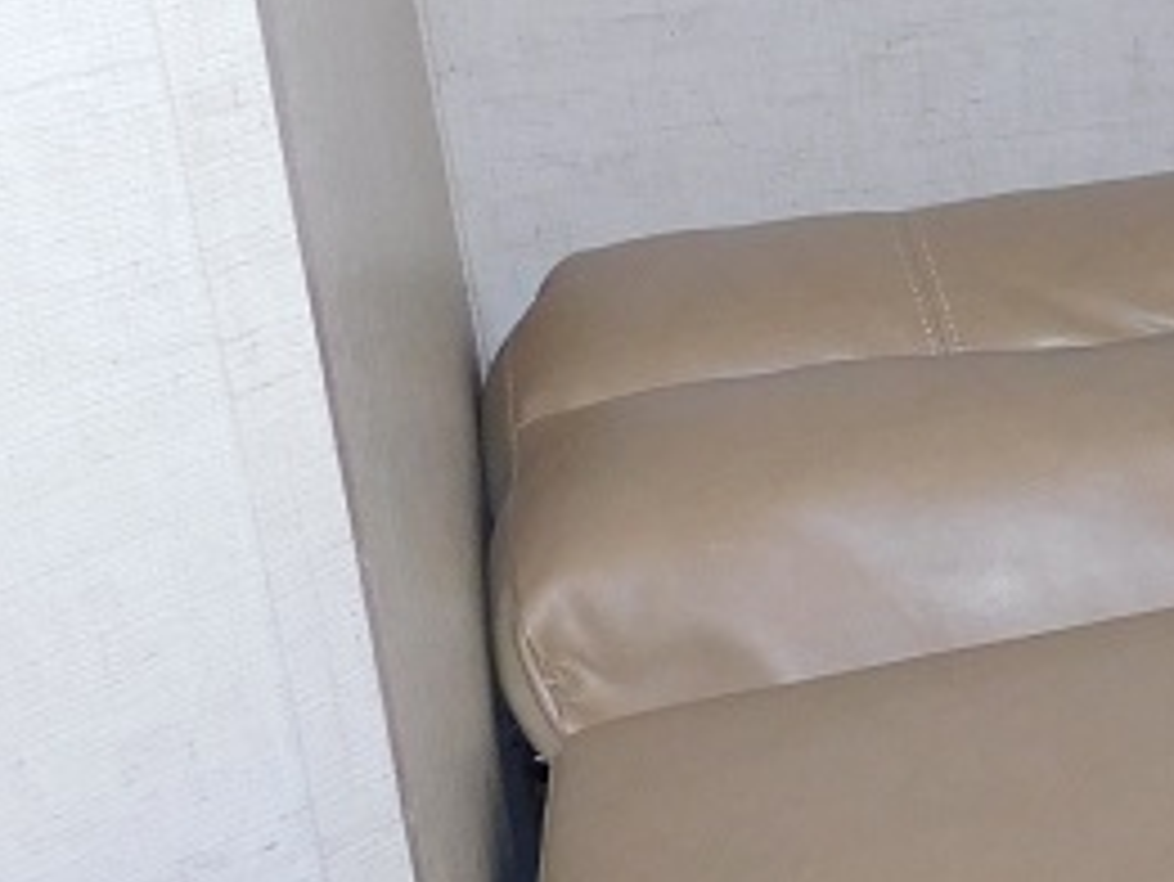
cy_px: 140
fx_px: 2986
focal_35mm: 88
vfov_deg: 16.6
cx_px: 2227
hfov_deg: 17.3
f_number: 3
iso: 125
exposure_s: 1/60
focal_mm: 4
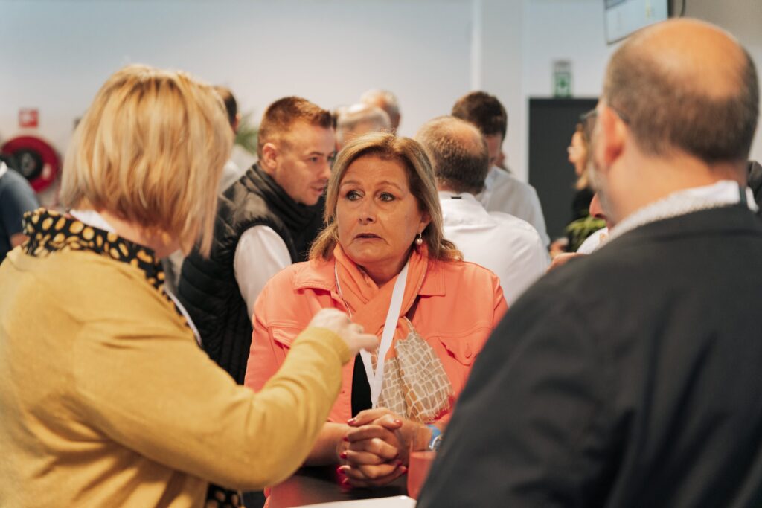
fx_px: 1482
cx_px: 381
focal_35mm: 70
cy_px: 254
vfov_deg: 19.5
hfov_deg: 28.8
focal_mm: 70
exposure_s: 1/125
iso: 800
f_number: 2.8
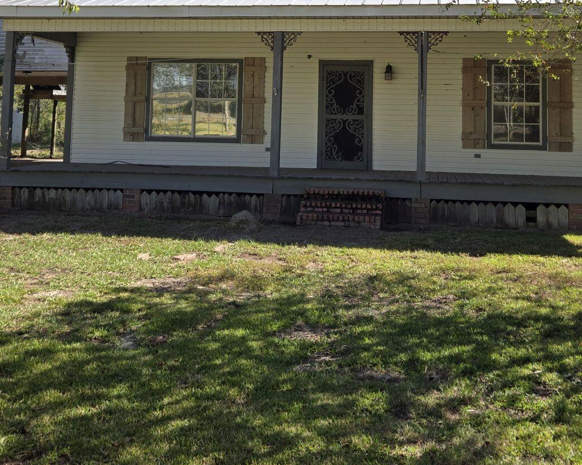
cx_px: 326
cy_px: 73
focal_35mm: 43
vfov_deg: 33.6
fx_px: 741
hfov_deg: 42.8
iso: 25
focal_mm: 5.4
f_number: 1.8
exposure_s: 1/892
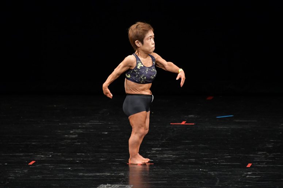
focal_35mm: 375
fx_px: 2947
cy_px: 94
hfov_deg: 5.5
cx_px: 142
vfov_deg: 3.7
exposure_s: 1/400
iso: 2500
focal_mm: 250
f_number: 5.6
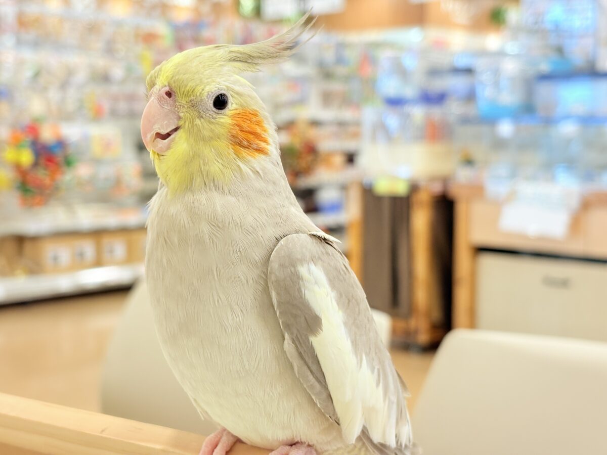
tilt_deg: -5.3
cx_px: 304
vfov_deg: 28.0
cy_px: 228
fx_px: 912
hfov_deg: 36.8
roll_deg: +0.4
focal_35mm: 52
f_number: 1.6
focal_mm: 5.96
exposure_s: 1/100
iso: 100
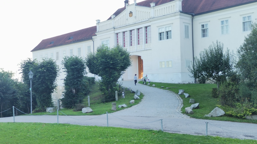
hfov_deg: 52.8
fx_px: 259
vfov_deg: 31.1
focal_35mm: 38
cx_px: 129
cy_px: 87
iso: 50
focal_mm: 4.75
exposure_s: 1/193
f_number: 1.8
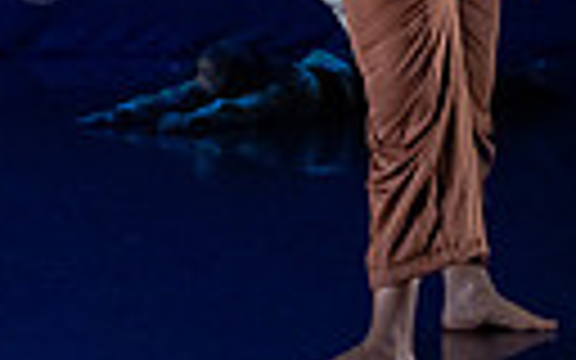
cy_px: -108
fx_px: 4317
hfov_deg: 7.6
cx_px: 407
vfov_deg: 4.8
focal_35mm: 275
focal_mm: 49
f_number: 3.5
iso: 4000
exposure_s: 1/400
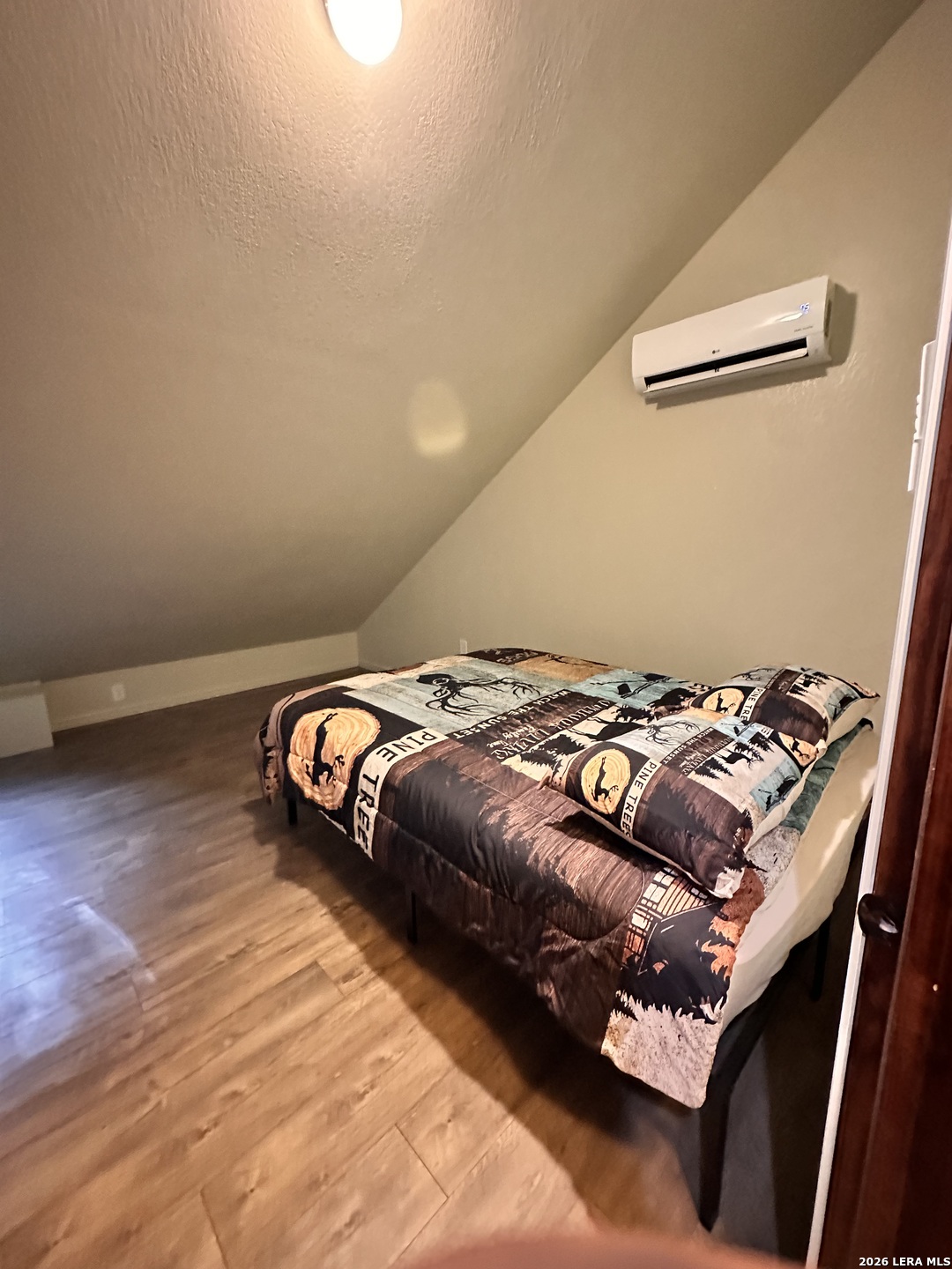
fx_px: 513
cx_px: 476
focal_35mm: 14
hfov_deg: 85.7
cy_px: 634
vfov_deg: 102.1
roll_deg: -0.3
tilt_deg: -10.7
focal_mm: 2.22
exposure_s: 1/40
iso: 1250
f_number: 2.2
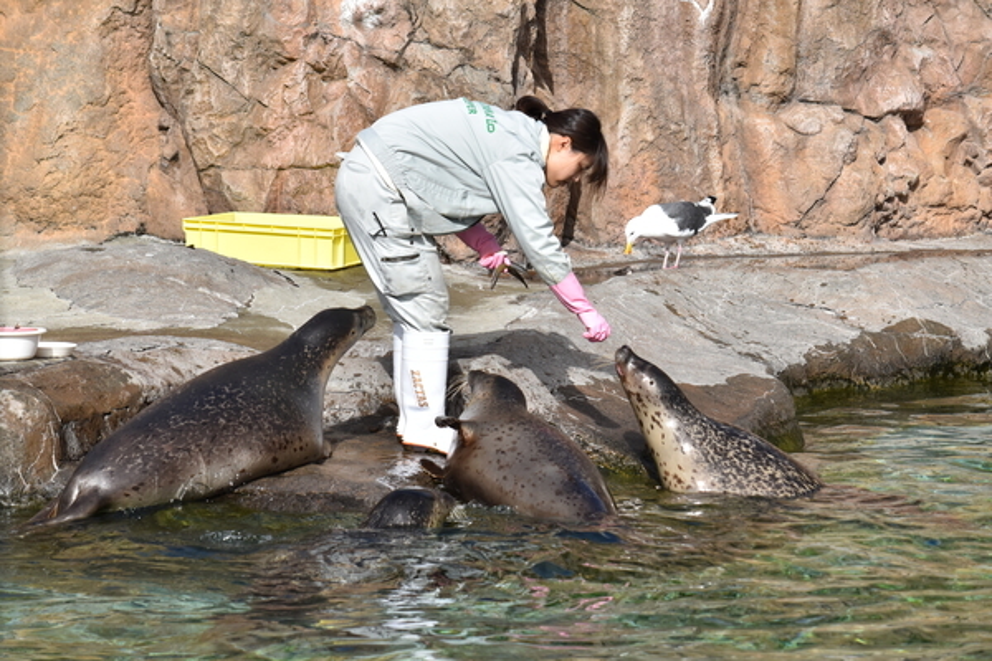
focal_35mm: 147
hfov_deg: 14.0
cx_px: 496
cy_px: 330
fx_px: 4050
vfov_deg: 9.3
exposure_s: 1/2000
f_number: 8
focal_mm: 98
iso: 400
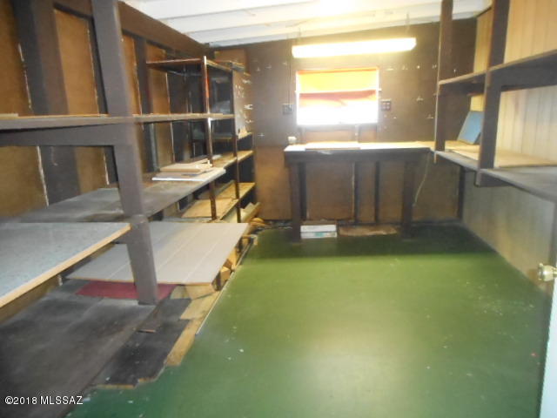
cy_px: 209
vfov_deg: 54.9
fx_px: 402
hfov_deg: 69.4
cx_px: 278
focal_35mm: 25
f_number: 3.7
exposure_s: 1/25
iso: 1250
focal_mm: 4.5
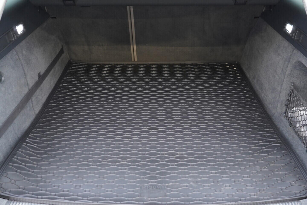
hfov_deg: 53.1
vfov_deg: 36.9
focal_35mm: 36
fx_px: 307
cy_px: 102
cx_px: 154
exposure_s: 1/40
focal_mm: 24
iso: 800
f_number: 2.8
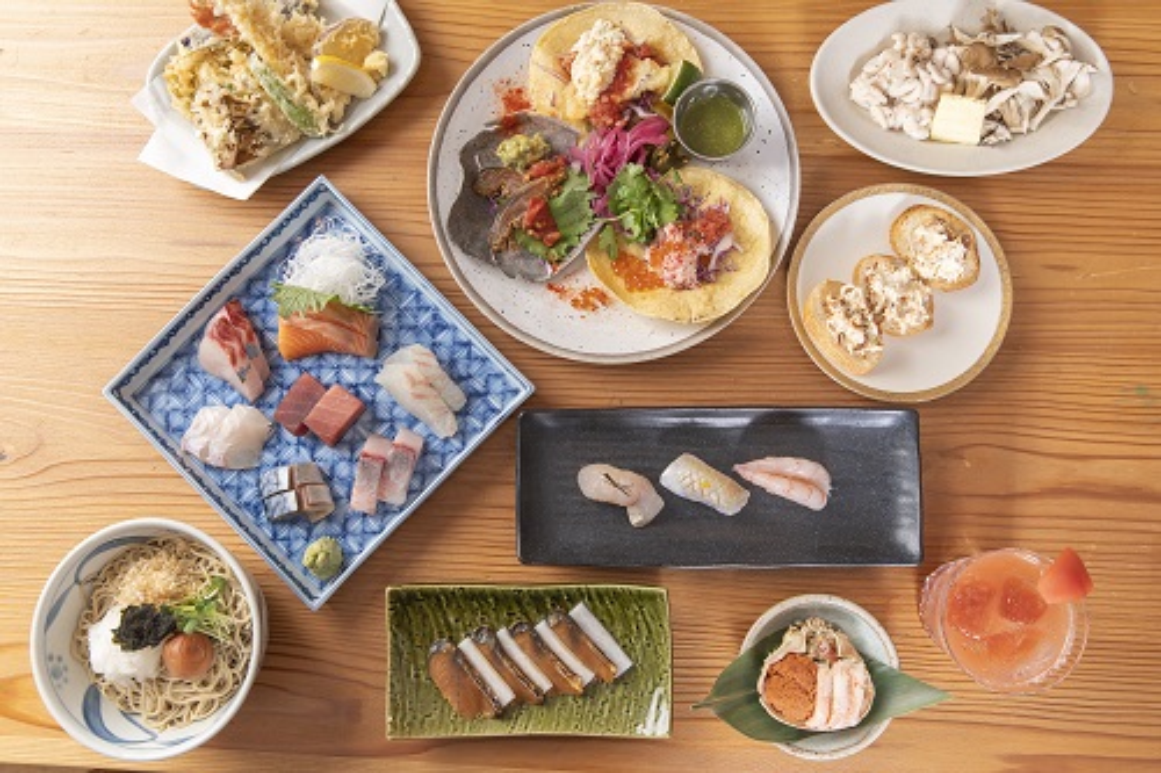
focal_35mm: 33
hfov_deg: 57.2
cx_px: 580
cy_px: 386
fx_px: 1064
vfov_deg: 39.9
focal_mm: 33
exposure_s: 1/100
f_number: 8
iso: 400
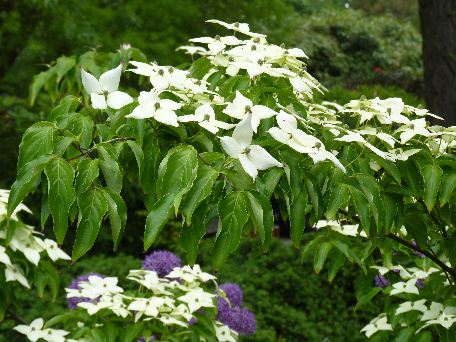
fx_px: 1489
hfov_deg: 17.4
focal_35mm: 113
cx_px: 228
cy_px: 171
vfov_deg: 13.1
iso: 80
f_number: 3.6
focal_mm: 20.1
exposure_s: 1/60
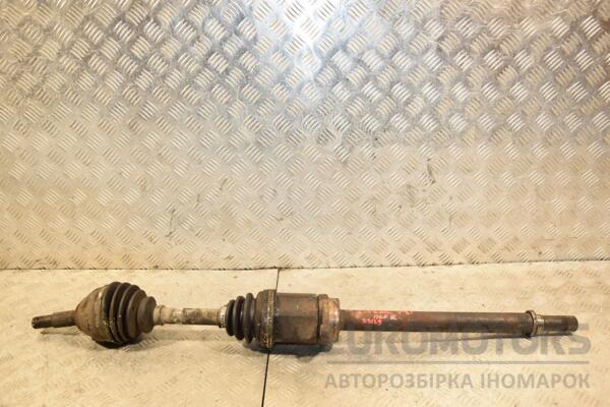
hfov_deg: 59.5
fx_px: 534
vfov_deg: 41.7
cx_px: 305
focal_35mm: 32
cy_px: 204
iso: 800
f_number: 5
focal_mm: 21
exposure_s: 1/200
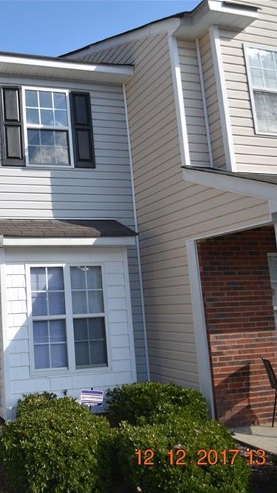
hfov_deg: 34.4
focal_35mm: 31
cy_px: 247
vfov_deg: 63.0
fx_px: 402
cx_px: -4
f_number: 5.6
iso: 100
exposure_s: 1/200
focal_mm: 13
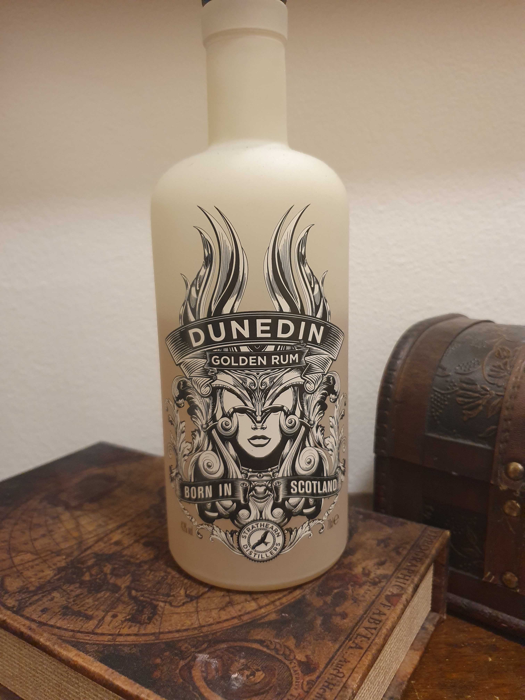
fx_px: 526
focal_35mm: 26
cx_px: 262
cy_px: 350
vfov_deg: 67.3
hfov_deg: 53.1
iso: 400
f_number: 1.5
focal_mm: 4.32
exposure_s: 1/50
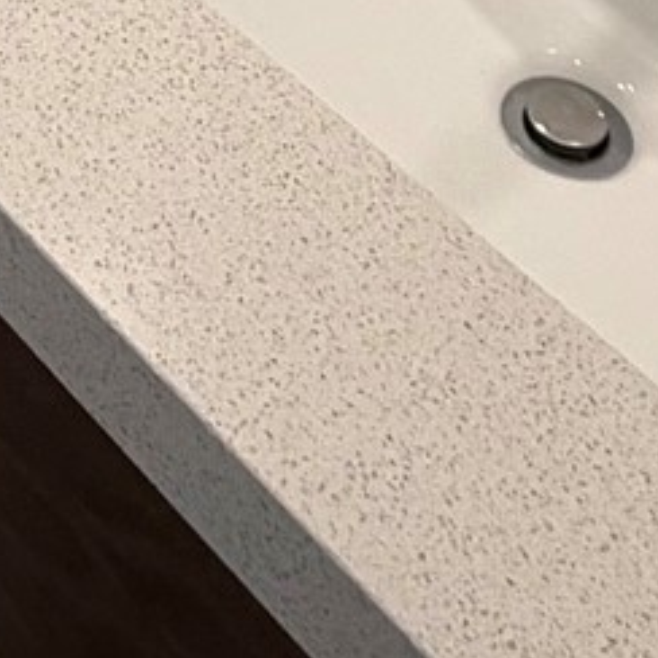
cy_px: -1192
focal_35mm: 104
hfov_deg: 16.1
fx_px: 2237
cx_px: -124
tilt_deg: -13.4
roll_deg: +0.8
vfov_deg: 11.5
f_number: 2.2
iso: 100
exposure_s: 1/120
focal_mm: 2.22
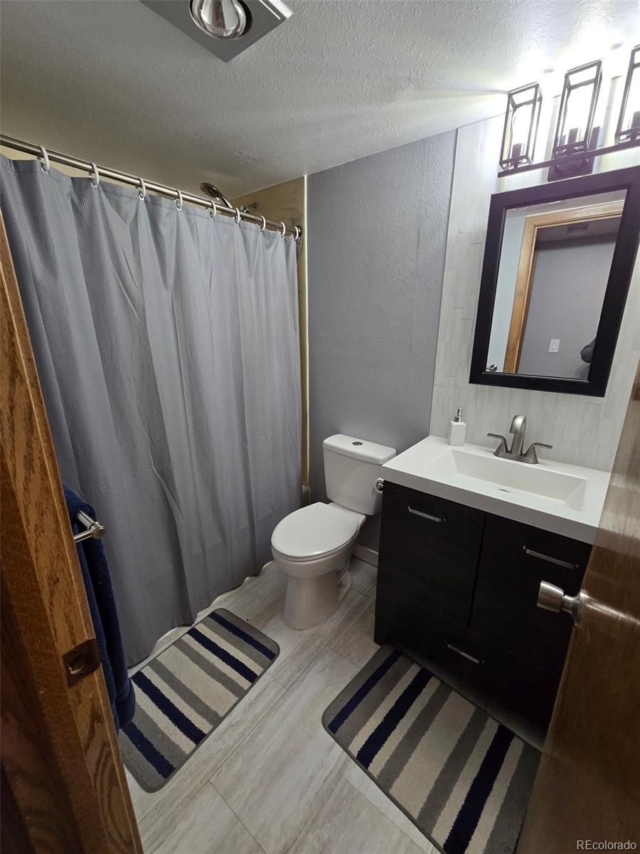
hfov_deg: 89.9
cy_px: 427
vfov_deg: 106.2
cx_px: 320
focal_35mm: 13
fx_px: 320
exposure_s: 1/60
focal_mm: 2.2
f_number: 2.2
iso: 200
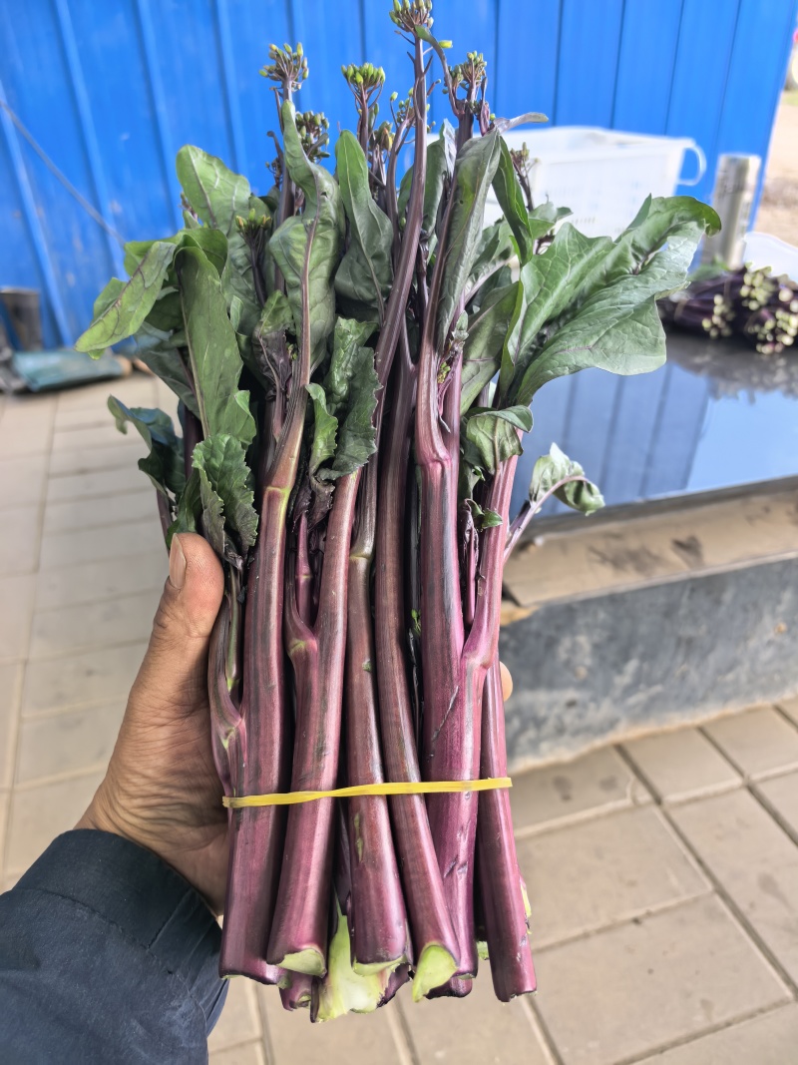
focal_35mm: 24
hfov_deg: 56.8
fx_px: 738
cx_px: 399
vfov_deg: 71.6
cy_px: 532
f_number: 2
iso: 160
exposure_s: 1/907
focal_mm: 5.75
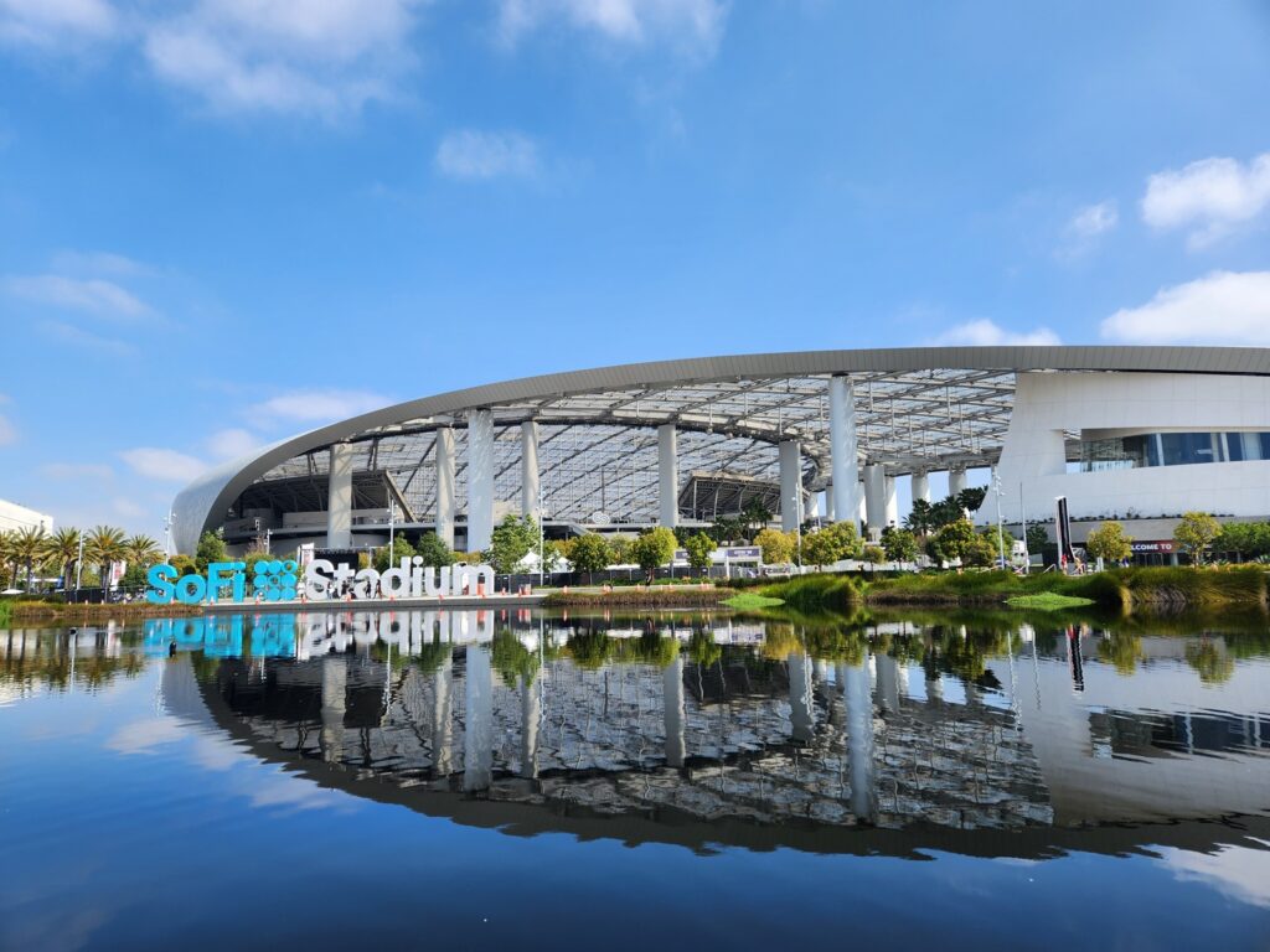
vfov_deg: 58.9
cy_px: 476
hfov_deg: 73.9
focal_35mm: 23
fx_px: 844
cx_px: 635
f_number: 1.8
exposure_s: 1/1108
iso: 20
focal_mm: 5.4
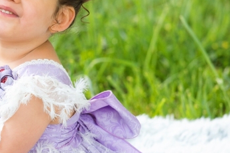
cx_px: 21
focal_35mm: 415
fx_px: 2650
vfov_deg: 3.3
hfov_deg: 5.0
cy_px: 55
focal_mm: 180
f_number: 4
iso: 800
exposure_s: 1/640
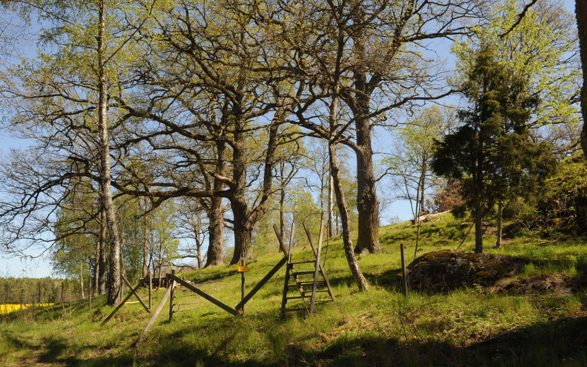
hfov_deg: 58.1
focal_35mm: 33
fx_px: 528
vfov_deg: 38.3
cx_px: 292
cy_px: 192
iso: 640
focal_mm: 32
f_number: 20
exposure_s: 1/125
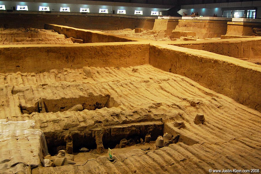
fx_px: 283
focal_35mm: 39
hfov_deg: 49.6
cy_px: 87
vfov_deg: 34.2
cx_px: 130
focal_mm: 26
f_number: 4
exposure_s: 1/15
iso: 1400
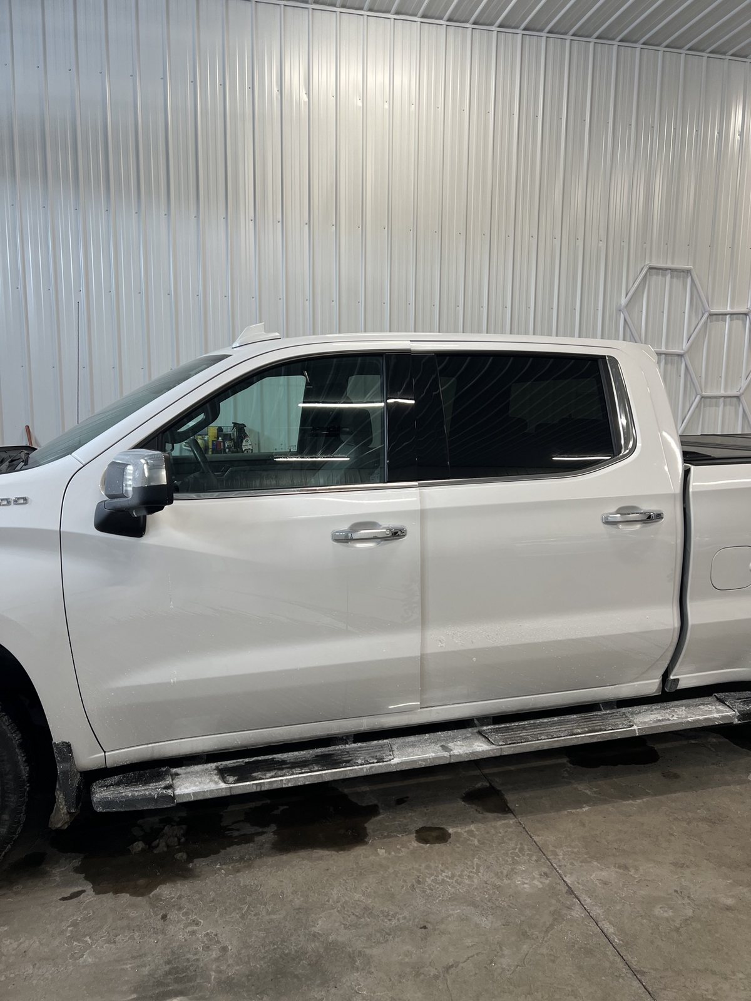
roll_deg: +0.2
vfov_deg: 67.3
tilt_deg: -7.6
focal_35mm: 26
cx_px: 376
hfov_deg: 53.1
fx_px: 752
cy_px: 500
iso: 80
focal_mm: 5.7
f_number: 1.5
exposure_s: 1/60
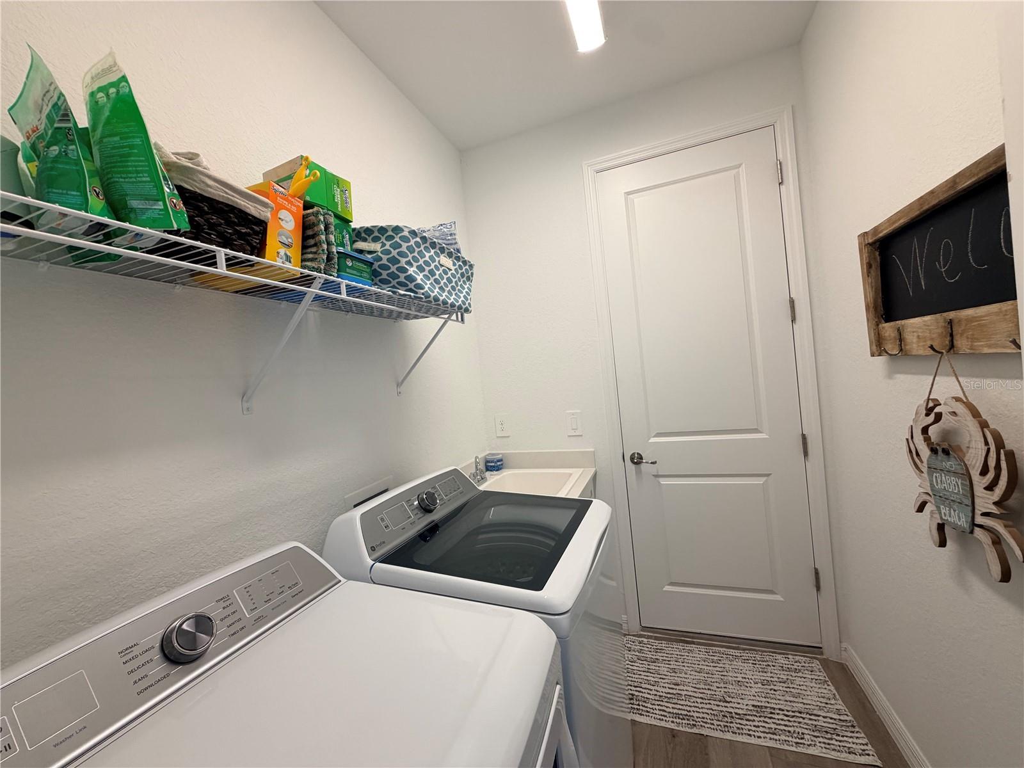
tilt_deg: -1.0
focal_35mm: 14
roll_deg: +5.9
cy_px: 384
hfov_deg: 102.1
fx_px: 414
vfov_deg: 85.7
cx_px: 512
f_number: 2.2
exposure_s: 1/120
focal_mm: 2.22
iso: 125
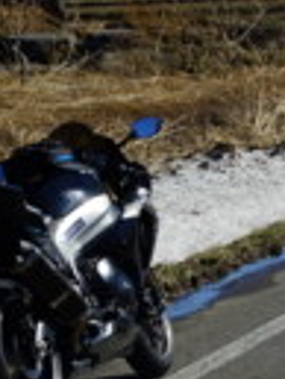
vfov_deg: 8.8
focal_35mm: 220
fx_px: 2411
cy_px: -132
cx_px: 926
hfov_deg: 6.1
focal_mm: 37
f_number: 11
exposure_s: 1/200
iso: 100
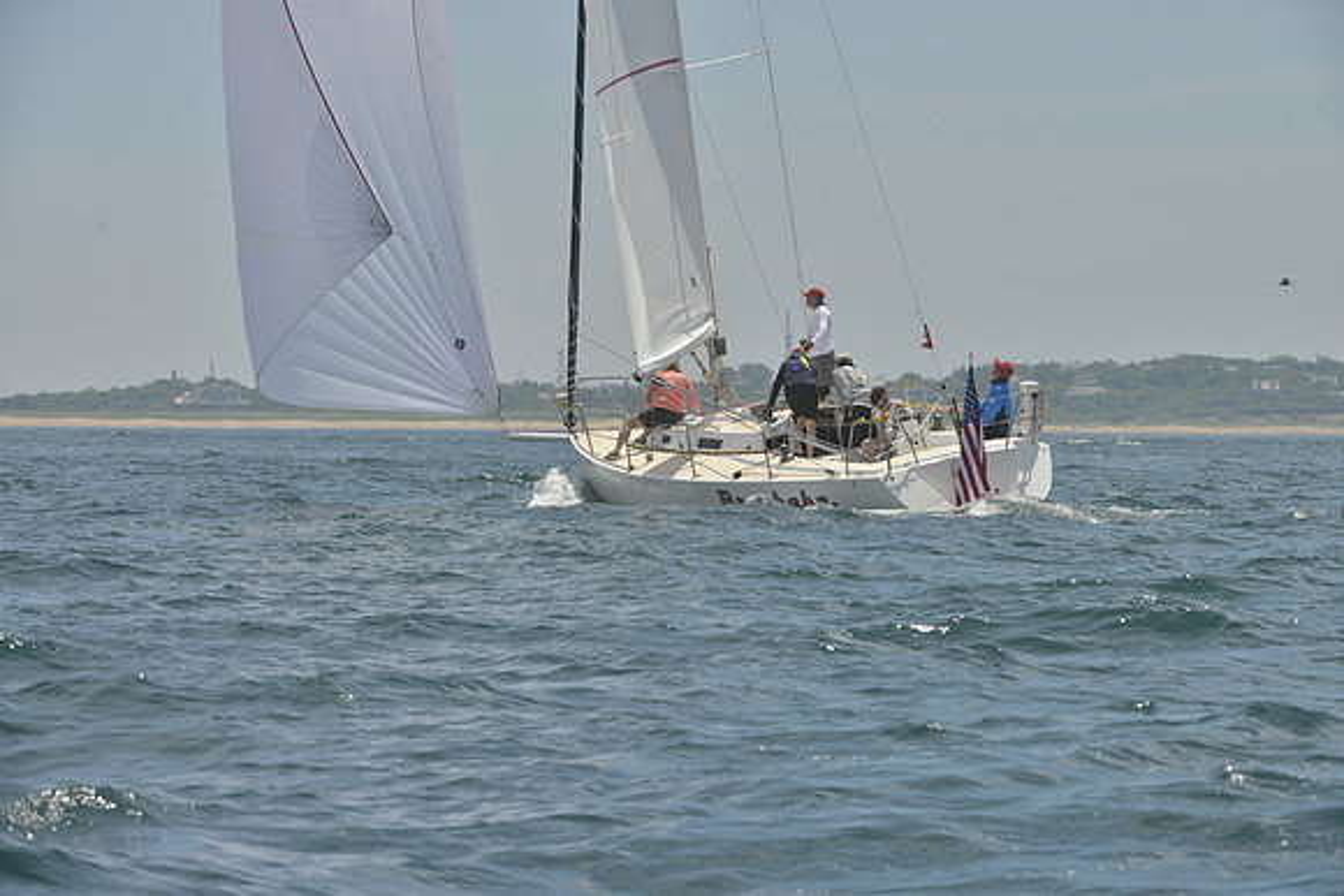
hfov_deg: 10.3
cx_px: 672
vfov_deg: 6.9
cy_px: 448
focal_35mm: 200
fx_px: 7468
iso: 280
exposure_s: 1/800
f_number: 11
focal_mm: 200
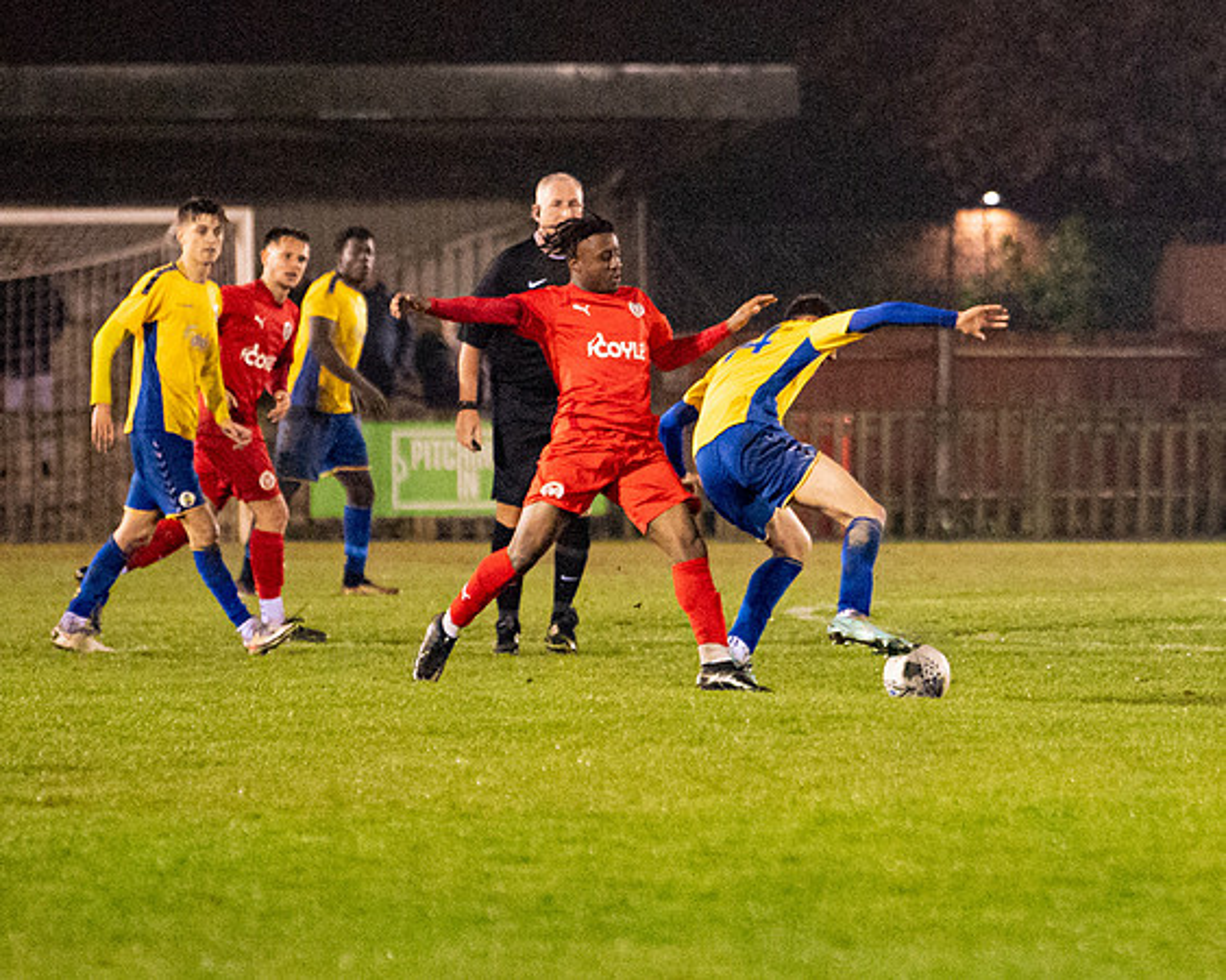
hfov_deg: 5.0
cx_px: 983
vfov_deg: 4.0
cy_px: 571
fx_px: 14035
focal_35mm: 387
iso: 8000
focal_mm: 160
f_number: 2.8
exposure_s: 1/1250
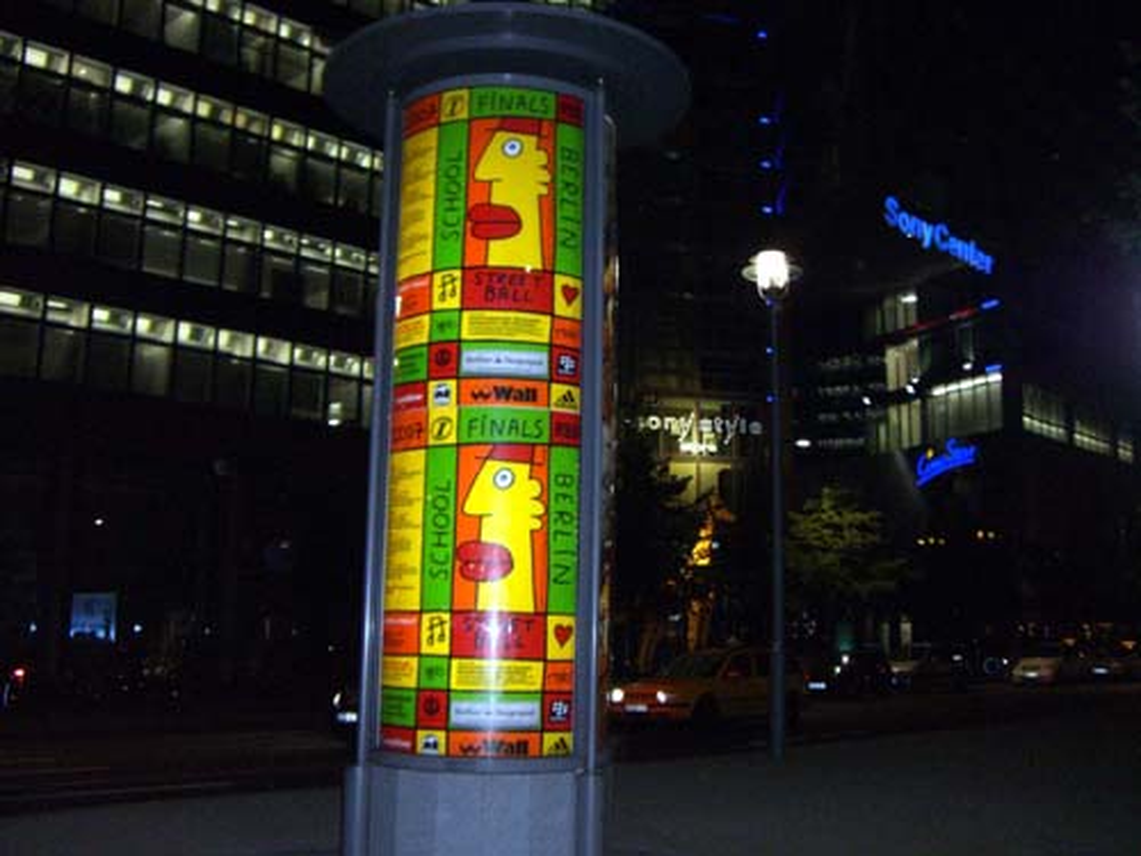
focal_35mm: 38
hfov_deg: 49.0
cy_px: 428
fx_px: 1253
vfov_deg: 37.7
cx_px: 570
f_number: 2.7
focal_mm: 6.2
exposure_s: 1/60
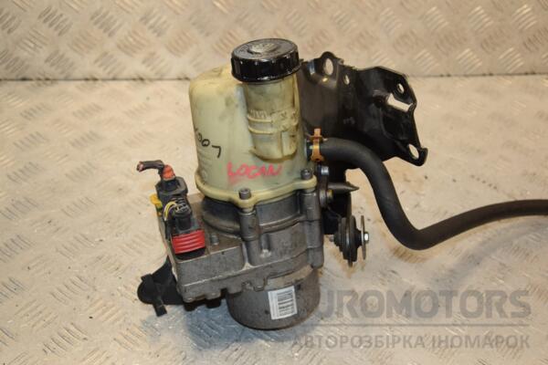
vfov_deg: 23.8
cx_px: 274
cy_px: 182
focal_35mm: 57
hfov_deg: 35.1
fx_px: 868
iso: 800
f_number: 5.6
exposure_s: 1/200
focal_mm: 38
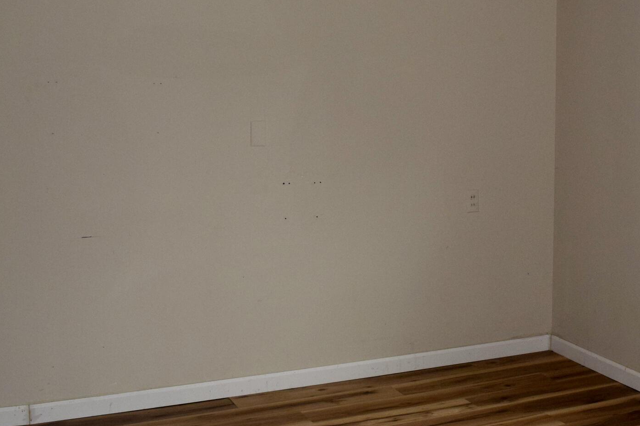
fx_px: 1031
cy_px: 154
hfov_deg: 33.1
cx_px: 545
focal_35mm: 58
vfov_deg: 23.3
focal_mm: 18
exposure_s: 1/100
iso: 800
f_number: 5
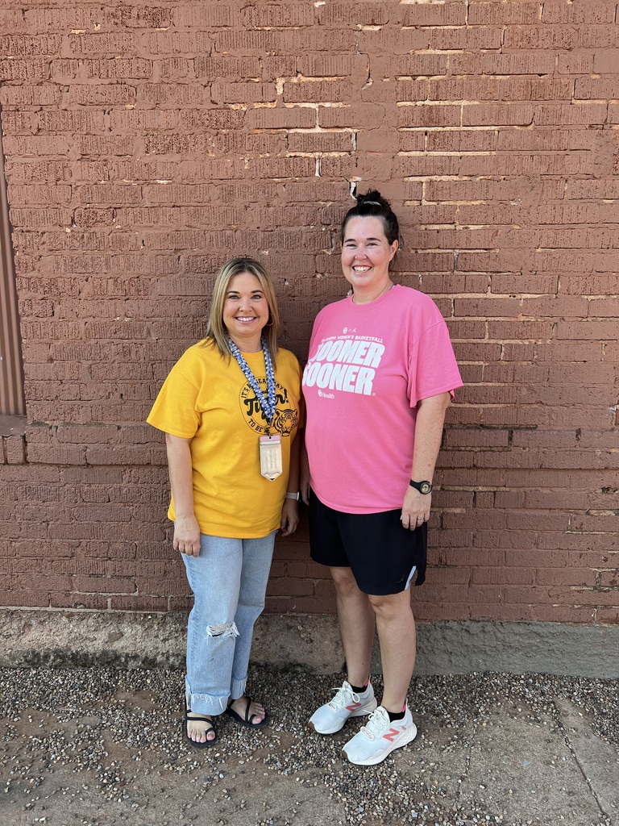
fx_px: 620
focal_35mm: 26
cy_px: 413
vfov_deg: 67.3
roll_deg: -0.3
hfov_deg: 53.1
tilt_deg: -10.6
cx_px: 310
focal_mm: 5.7
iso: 50
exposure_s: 1/473
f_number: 1.5
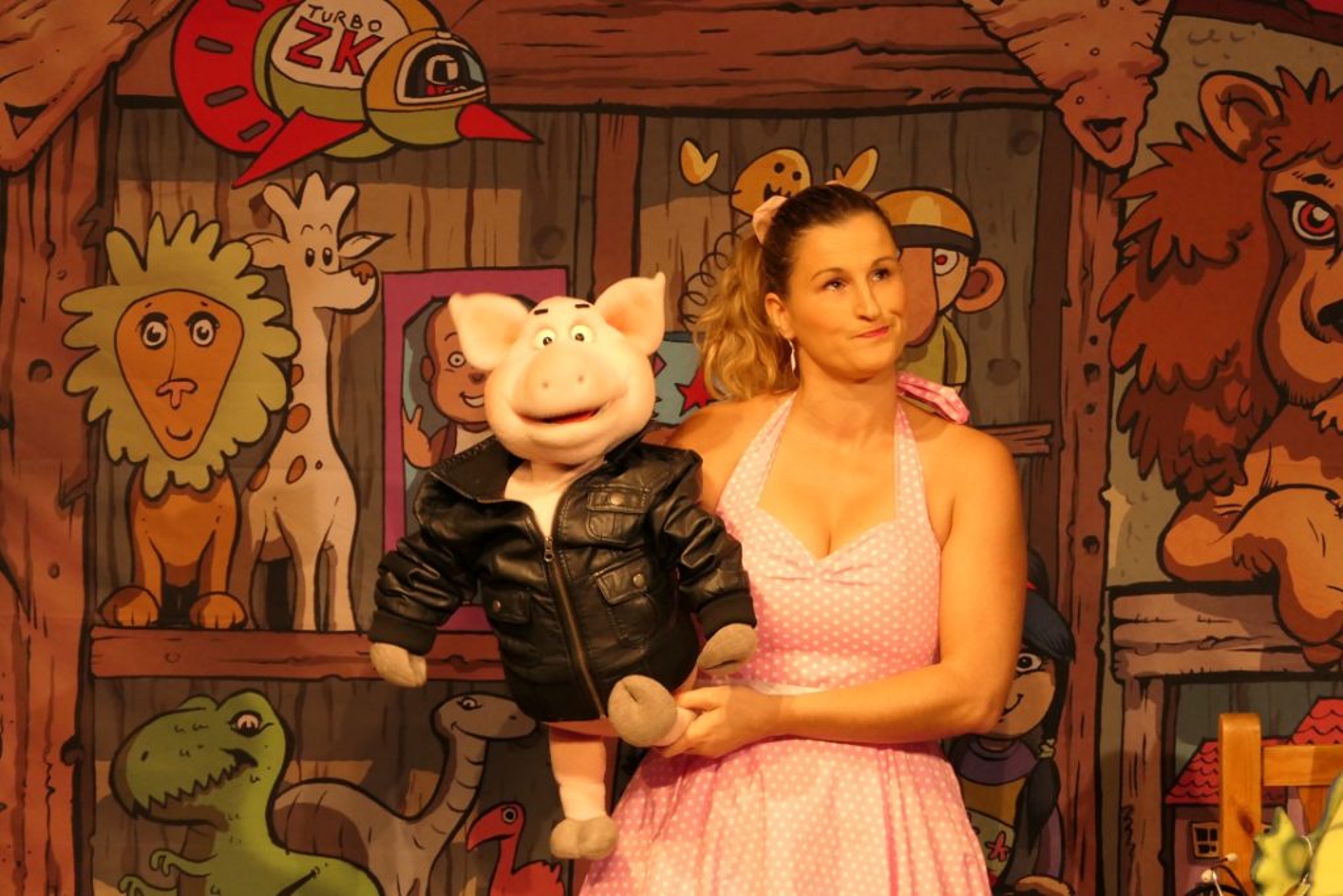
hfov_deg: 10.5
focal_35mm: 196
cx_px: 672
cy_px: 448
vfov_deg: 7.0
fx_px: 7312
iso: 1600
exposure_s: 1/80
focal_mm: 71.4
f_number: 4.5
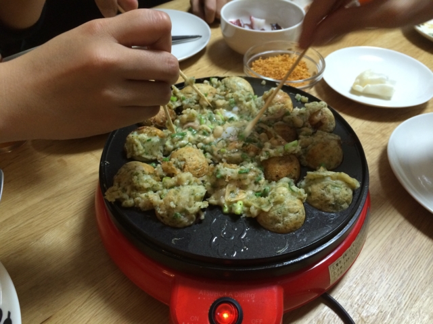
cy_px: 162
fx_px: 375
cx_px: 216
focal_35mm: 30
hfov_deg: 60.0
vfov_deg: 46.8
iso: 200
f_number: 2.2
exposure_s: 1/30
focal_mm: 4.12
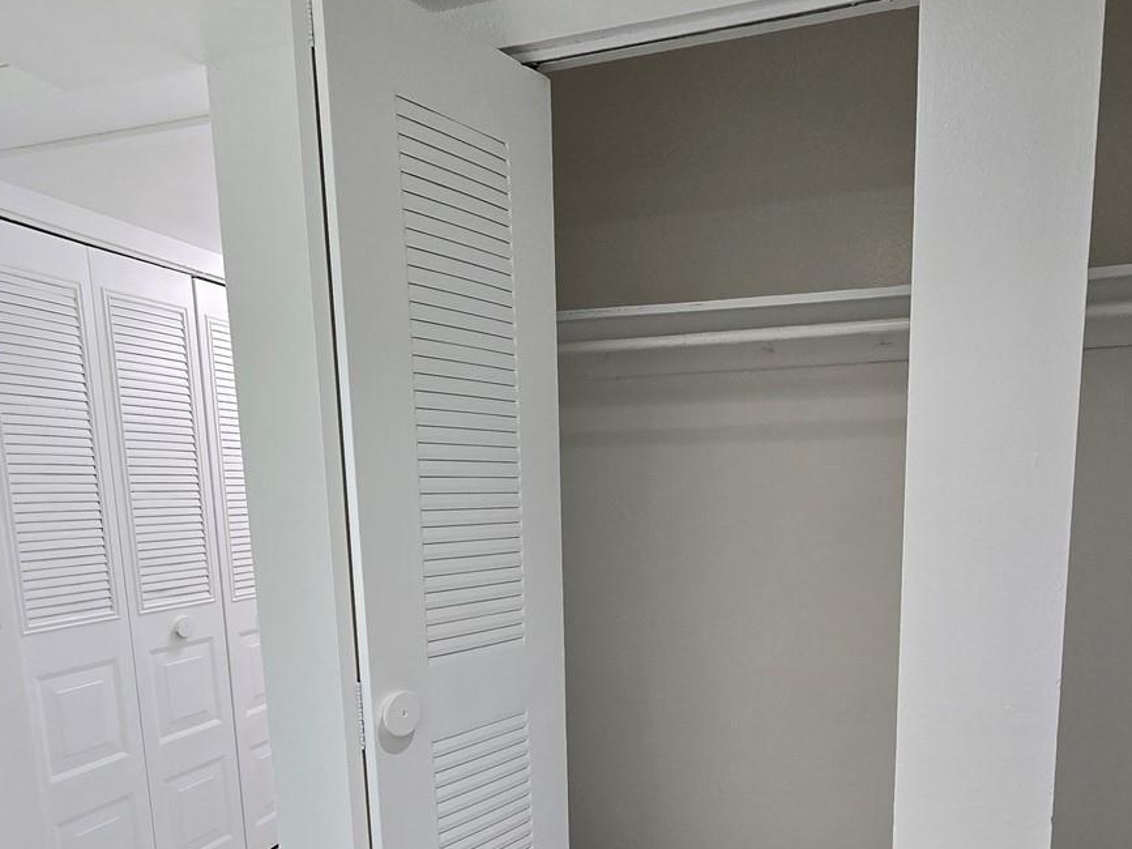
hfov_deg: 71.3
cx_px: 637
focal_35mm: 24
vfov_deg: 54.5
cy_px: 624
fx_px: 785
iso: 80
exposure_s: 1/60
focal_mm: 2.2
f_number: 2.2
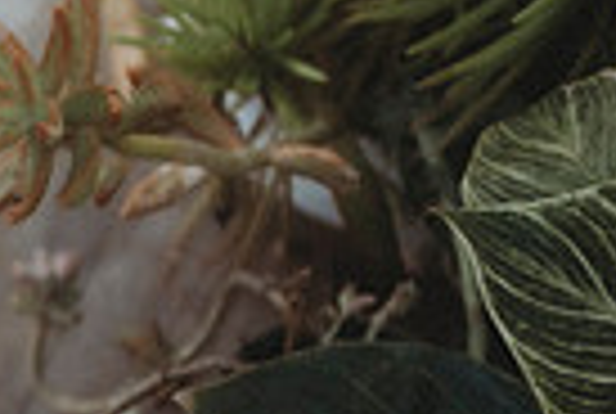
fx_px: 4201
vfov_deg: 5.6
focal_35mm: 245
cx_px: -589
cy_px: 200
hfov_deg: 8.0
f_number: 2.8
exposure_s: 1/250
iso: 100
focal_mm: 58
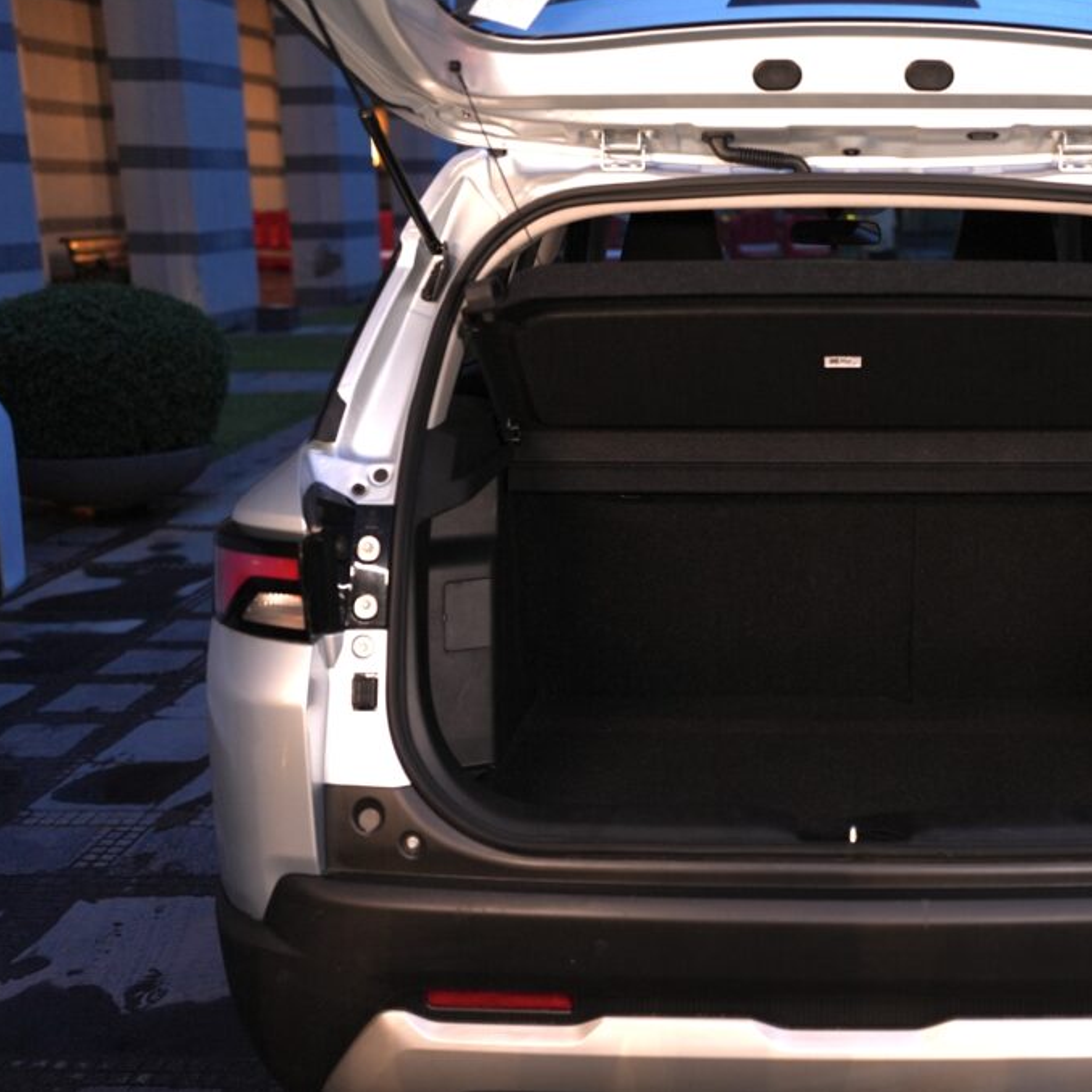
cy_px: 544
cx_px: 818
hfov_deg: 36.7
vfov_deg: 37.6
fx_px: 1606
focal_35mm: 45
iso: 1000
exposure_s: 1/100
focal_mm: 35
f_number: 2.2
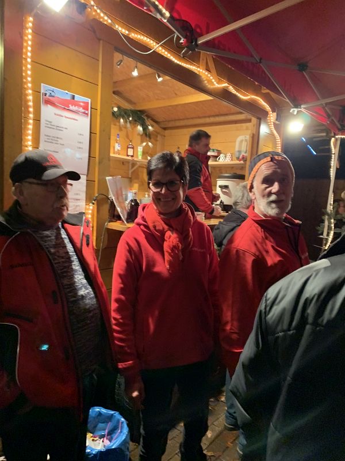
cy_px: 230
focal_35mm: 26
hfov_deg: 53.1
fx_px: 346
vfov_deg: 67.3
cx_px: 172
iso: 320
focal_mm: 4.25
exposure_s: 1/33
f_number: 1.8
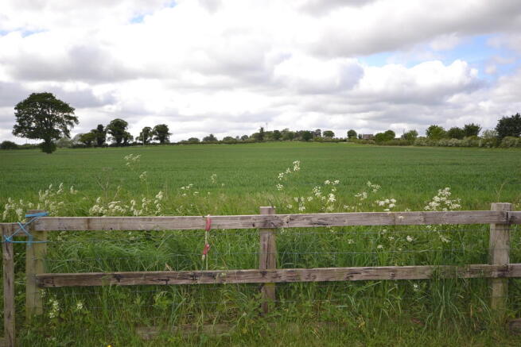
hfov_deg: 61.9
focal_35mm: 30
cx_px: 260
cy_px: 174
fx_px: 434
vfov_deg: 43.6
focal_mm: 20
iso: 100
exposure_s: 1/200
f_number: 5.6
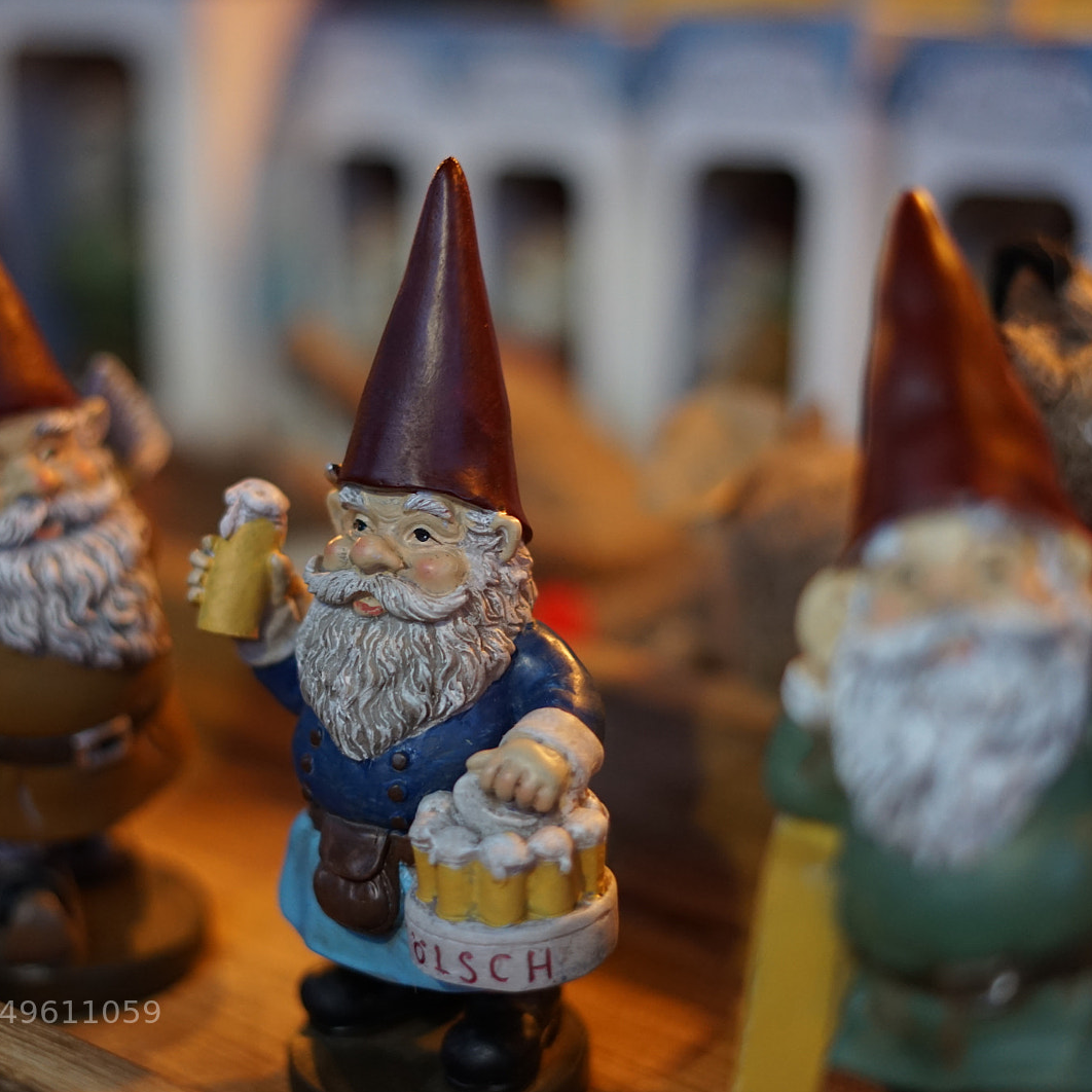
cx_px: 445
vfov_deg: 26.9
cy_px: 545
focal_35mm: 64
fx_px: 2284
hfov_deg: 26.8
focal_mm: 50
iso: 1000
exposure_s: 1/60
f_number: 2
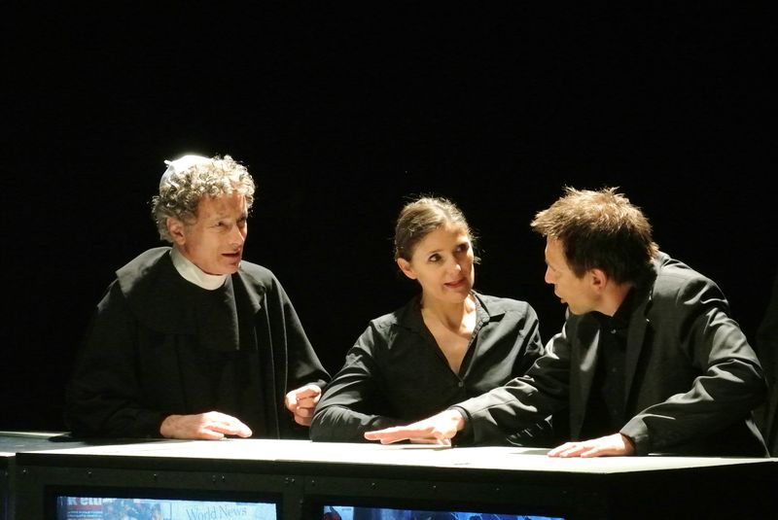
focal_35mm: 160
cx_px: 389
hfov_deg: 12.8
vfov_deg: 8.6
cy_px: 260
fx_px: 3461
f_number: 8
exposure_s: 1/160
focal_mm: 59.4
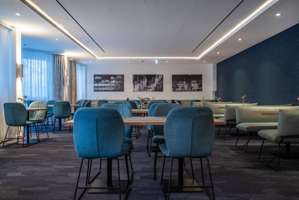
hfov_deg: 61.9
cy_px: 100
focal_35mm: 30
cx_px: 150
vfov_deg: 43.6
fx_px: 249
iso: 640
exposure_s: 1/100
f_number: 4
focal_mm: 30
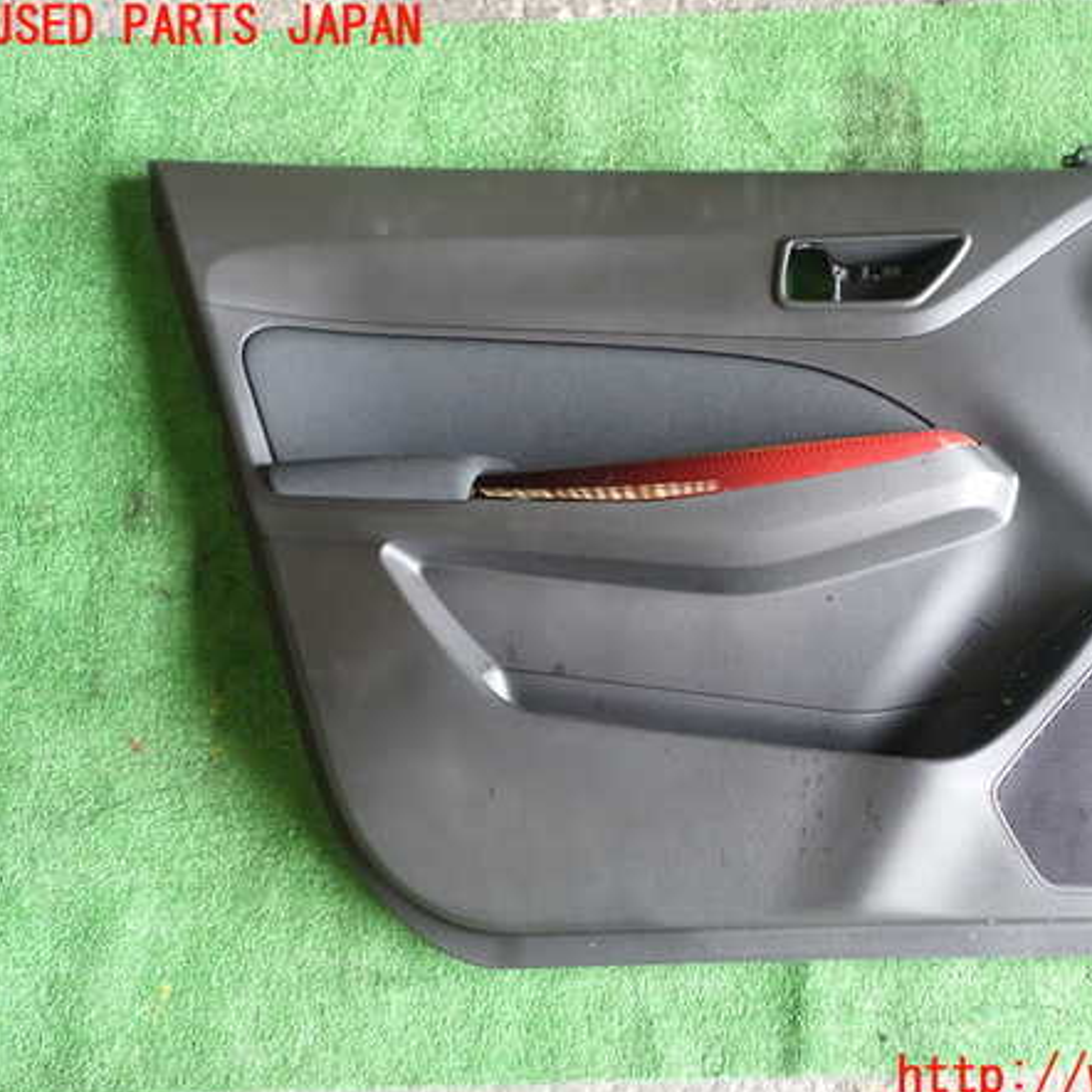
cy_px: 553
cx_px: 714
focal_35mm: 36
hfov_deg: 45.5
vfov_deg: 46.0
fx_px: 1285
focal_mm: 5.4
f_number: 2.3
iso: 200
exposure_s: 1/40
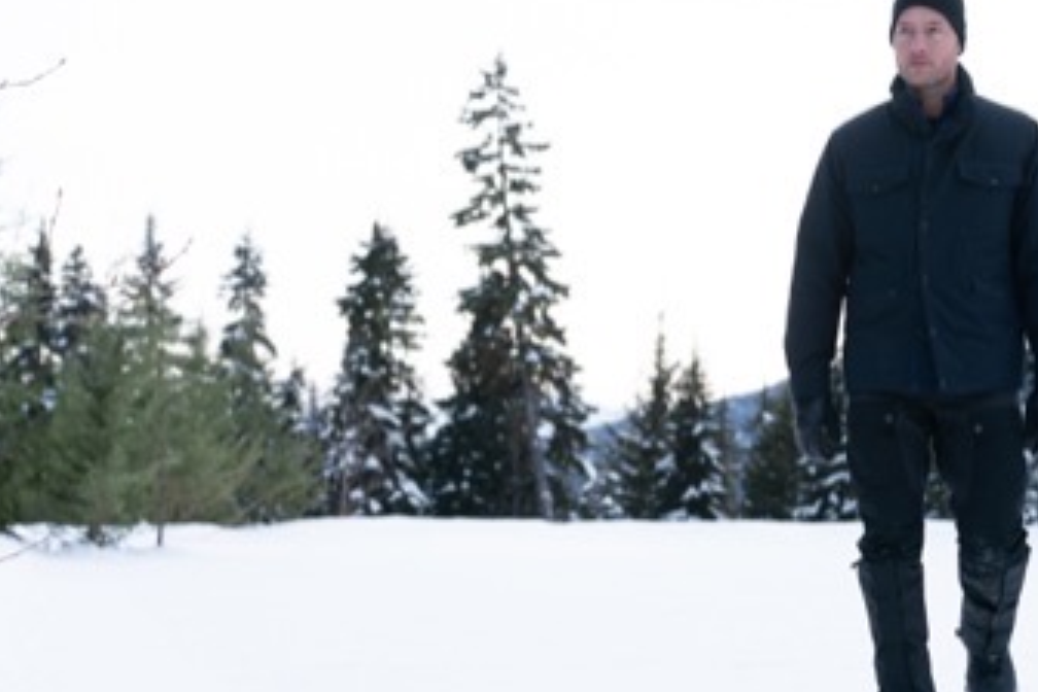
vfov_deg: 21.2
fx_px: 1845
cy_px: 394
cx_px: 741
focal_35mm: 64
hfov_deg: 31.0
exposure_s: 1/400
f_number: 3.2
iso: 250
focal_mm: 43
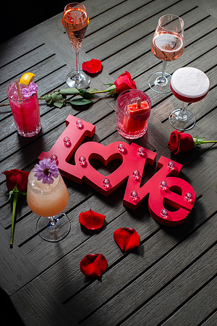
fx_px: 452
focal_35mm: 50
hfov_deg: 27.0
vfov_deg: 39.6
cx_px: 108
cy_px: 163
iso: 200
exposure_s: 1/200
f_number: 5
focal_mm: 50
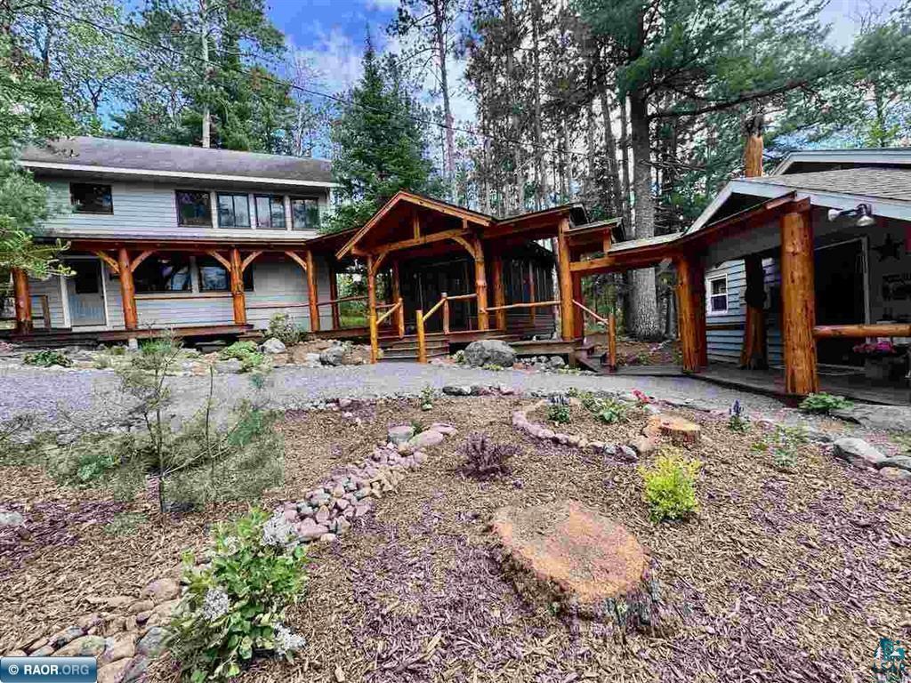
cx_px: 456
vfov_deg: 85.7
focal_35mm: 14
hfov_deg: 102.1
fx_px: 368
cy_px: 342
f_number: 2.2
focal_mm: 2.22
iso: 40
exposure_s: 1/243
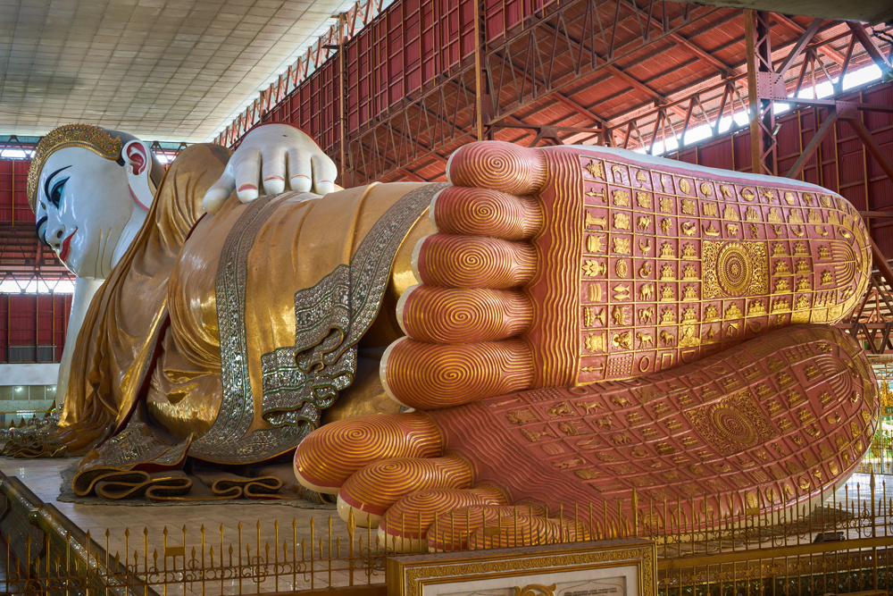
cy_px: 298
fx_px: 1240
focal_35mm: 50
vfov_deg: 27.0
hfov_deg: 39.6
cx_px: 446
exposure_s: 1/3
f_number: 11
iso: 200
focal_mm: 50
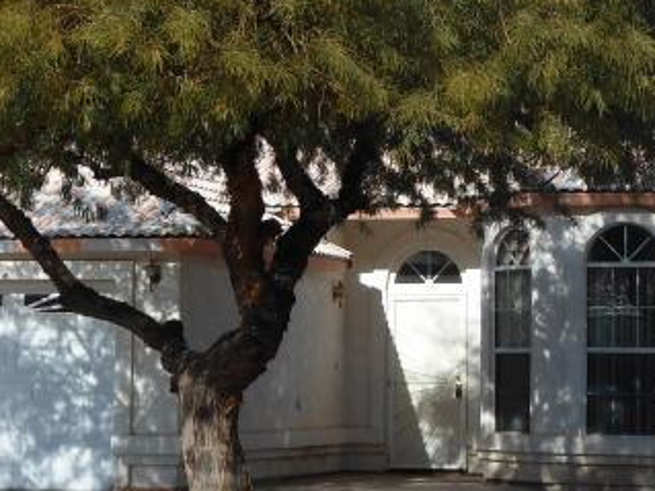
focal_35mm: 122
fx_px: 2308
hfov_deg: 16.1
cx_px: 423
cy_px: 111
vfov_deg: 12.1
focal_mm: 6.8
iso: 80
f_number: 3.6
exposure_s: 1/1000
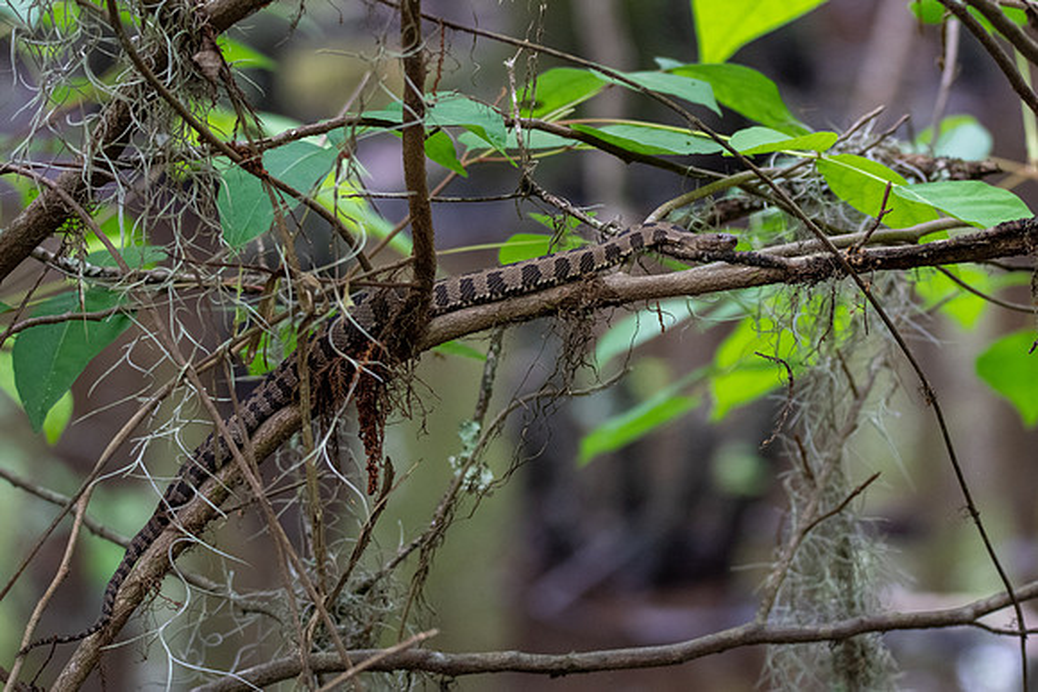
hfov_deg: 8.5
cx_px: 697
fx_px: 6969
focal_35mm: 242
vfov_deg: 5.7
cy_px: 165
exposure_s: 1/250
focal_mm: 150
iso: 1250
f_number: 5
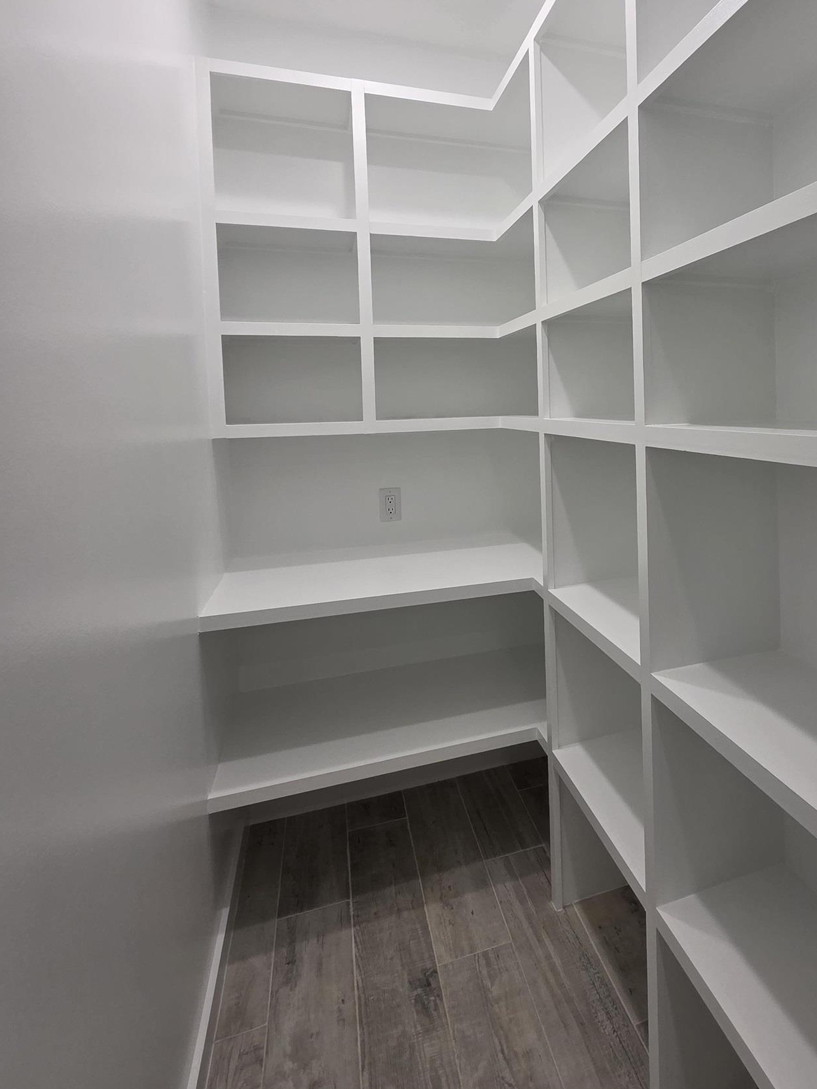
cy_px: 427
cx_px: 538
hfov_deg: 69.7
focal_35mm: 18
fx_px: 566
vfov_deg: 86.5
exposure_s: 1/120
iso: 100
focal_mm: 2.2
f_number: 2.2
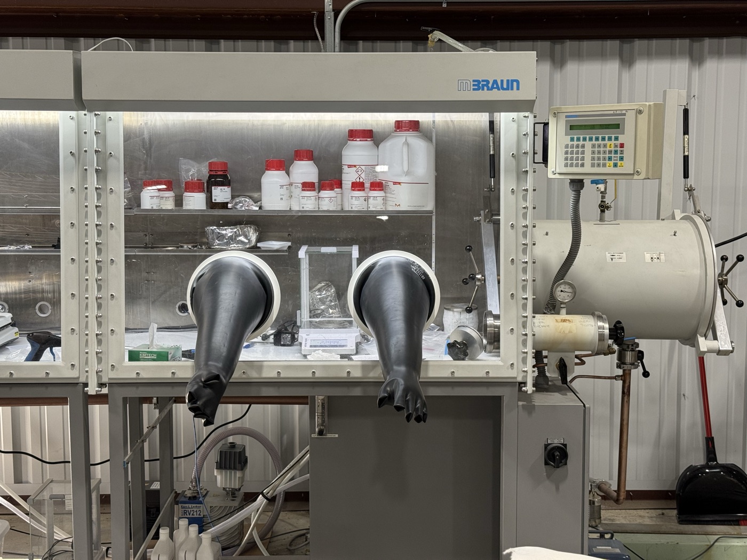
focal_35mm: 48
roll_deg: +0.9
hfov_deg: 39.7
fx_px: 1036
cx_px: 374
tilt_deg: -7.4
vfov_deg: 30.3
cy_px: 280
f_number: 1.78
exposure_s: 1/60
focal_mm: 6.76
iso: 64
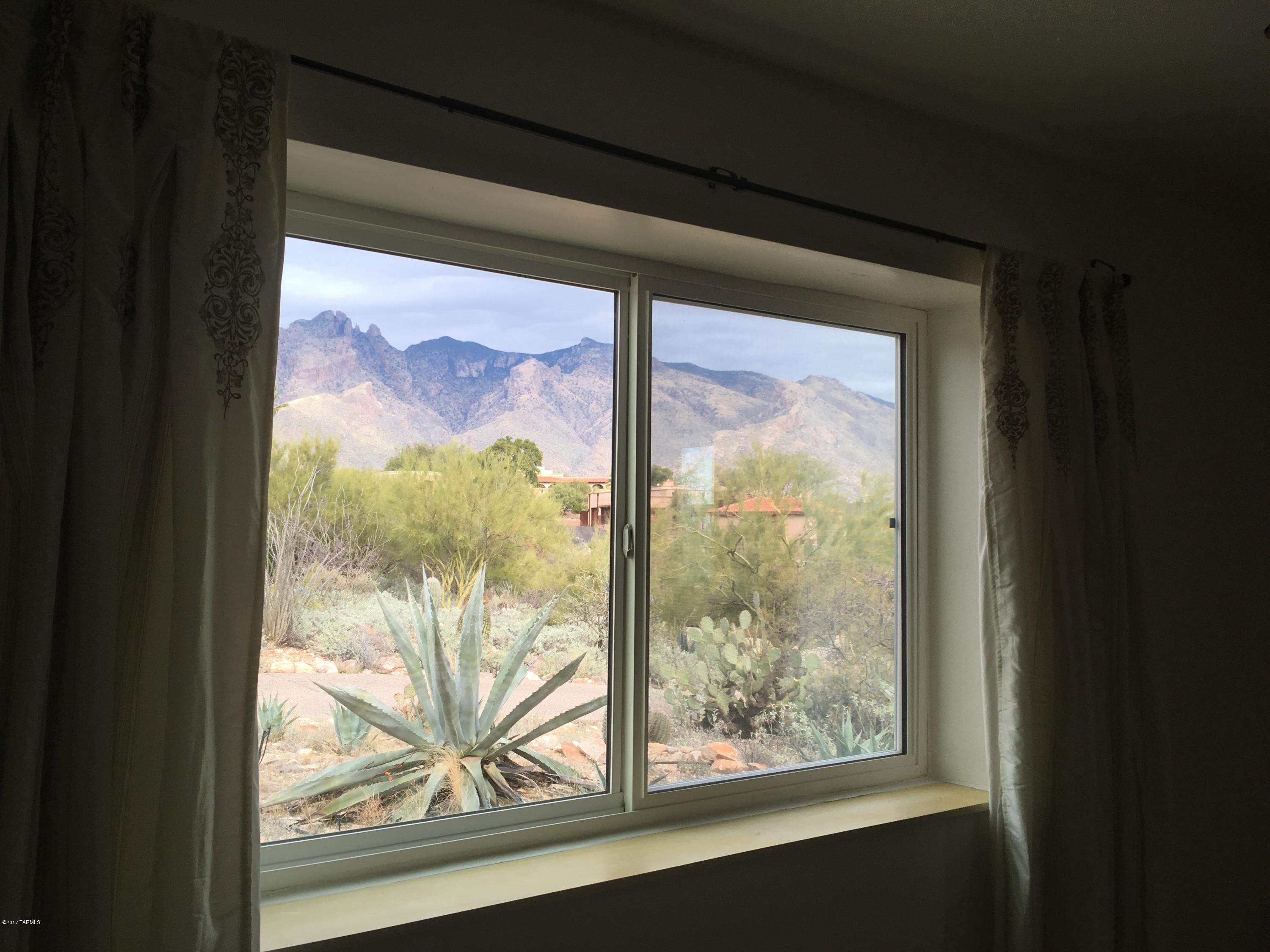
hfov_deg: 61.7
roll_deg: +0.4
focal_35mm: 29
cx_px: 635
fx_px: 1064
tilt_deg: +3.3
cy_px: 476
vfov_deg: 48.2
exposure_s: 1/197
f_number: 2.2
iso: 25
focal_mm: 4.15
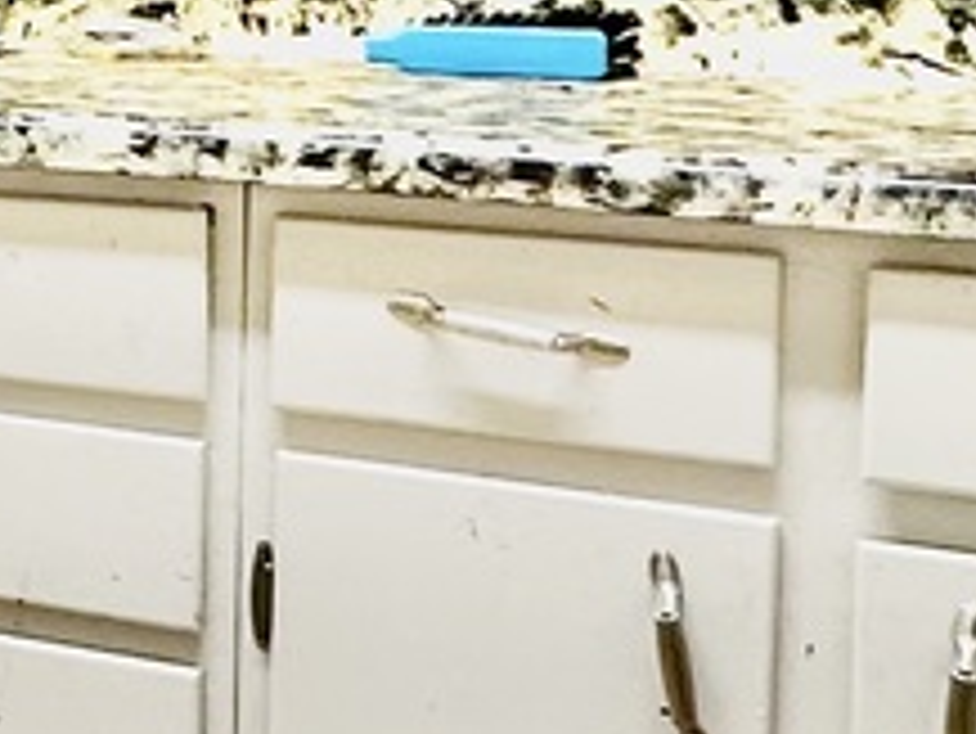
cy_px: -14
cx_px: -994
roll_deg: +0.3
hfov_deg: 16.2
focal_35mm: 93
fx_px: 2624
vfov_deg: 15.6
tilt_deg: -3.6
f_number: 2.2
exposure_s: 1/120
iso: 200
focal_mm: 2.22
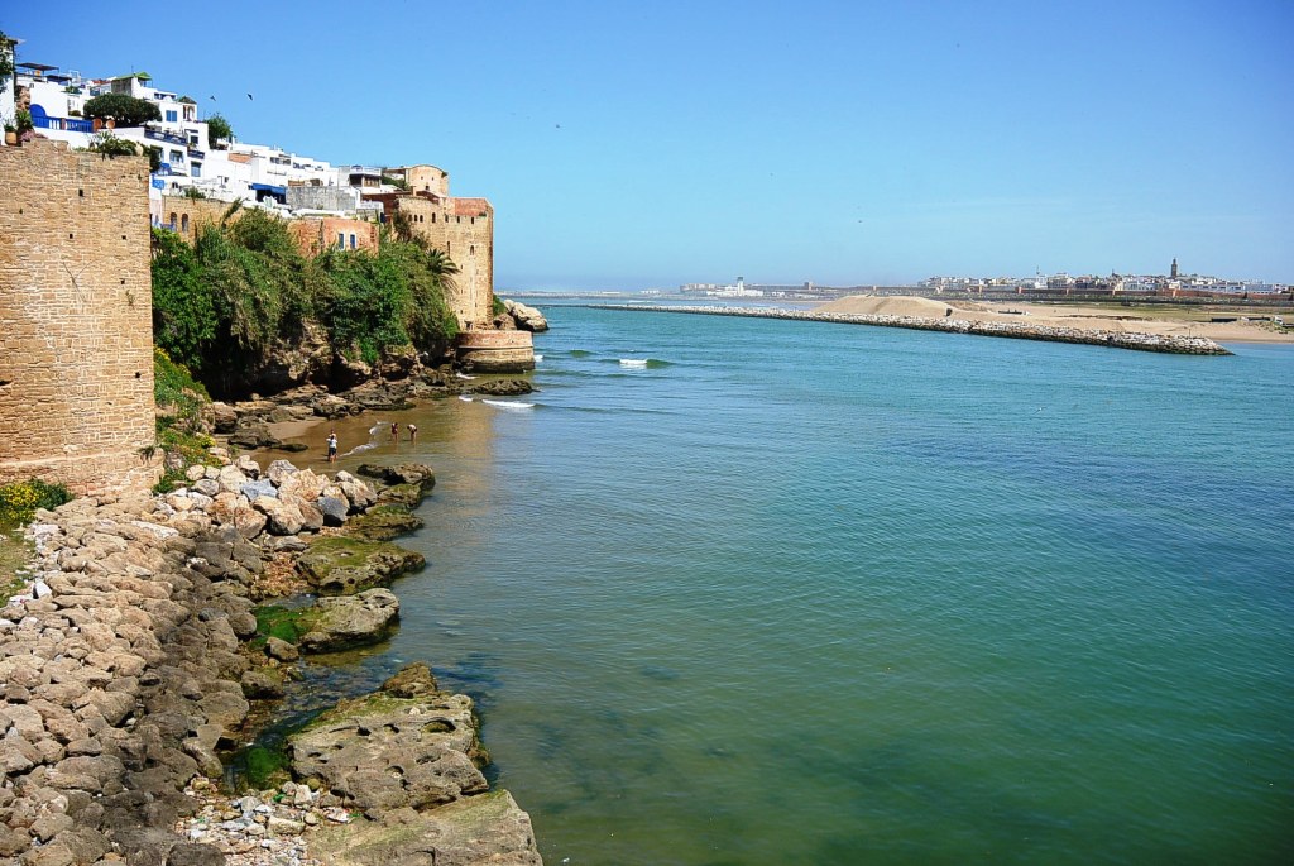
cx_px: 647
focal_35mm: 29
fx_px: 1043
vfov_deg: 45.1
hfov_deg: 63.6
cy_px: 433
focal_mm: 11
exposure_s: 1/1250
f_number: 4.5
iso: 100
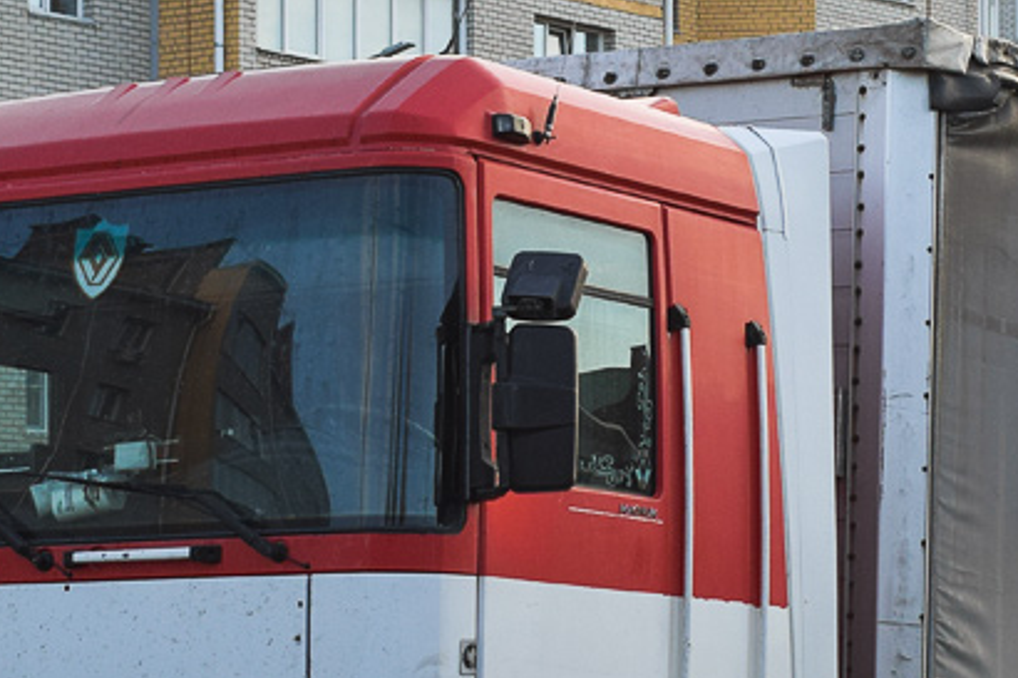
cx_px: 737
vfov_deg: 11.1
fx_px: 3477
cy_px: 435
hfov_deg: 16.6
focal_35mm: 123
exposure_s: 1/320
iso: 200
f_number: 6.3
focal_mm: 28
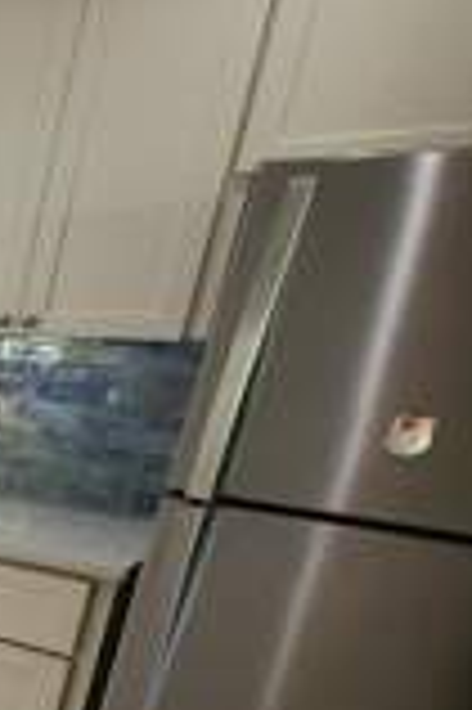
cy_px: 577
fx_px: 808
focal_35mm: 41
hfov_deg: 16.9
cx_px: -575
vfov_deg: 44.9
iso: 250
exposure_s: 1/60
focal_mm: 2.2
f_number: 2.2
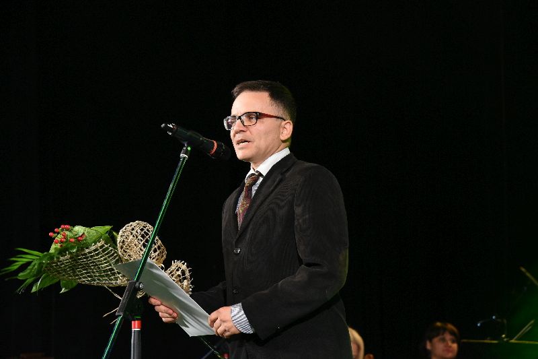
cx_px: 269
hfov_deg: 17.1
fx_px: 1793
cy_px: 180
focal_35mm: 120
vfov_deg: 11.4
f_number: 8
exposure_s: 1/160
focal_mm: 120
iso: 3200
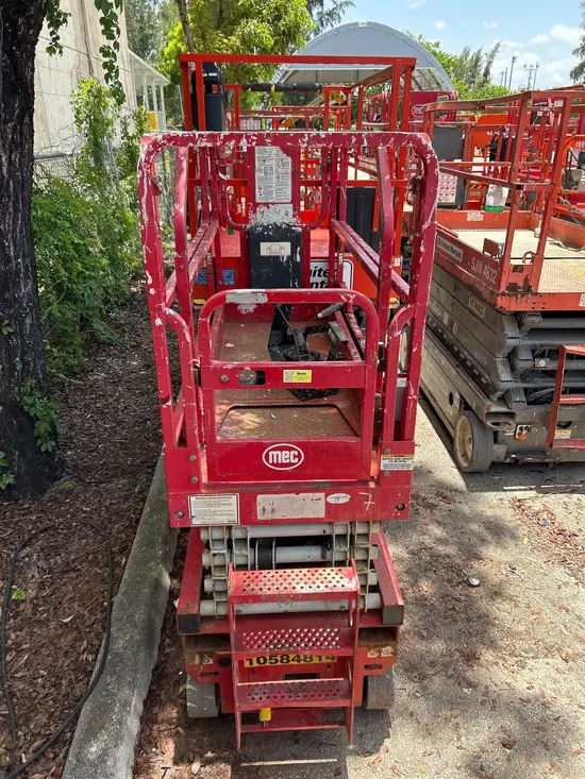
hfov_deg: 53.1
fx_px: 586
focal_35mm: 26
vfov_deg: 67.3
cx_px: 292
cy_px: 390
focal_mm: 5.7
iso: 50
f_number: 1.5
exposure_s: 1/733
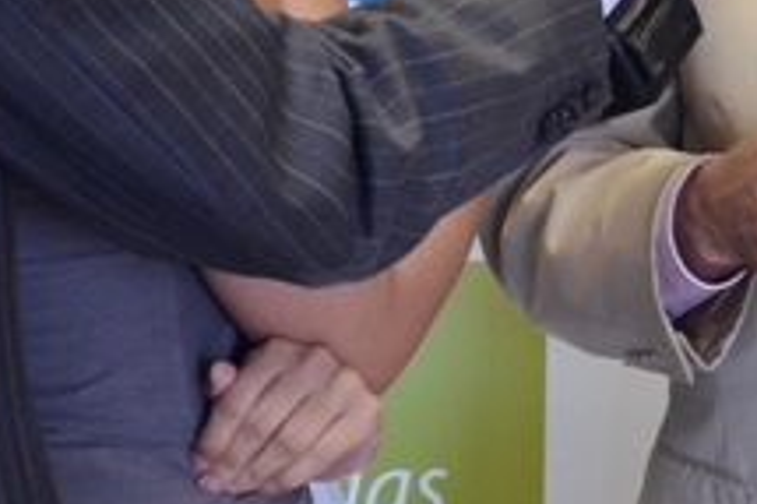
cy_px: -222
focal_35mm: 234
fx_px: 4917
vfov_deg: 5.8
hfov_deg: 8.7
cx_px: 1025
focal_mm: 42
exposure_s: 1/125
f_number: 4.8
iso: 1000
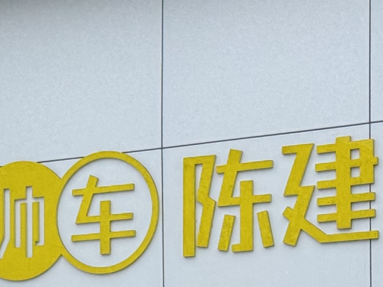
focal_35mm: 185
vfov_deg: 7.8
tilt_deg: +1.7
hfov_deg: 10.6
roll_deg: +2.2
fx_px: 2047
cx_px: -26
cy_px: 465
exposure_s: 1/461
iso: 64
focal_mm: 6.76
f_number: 1.78
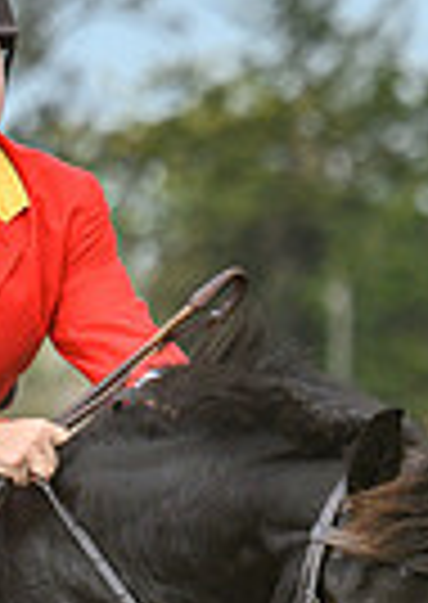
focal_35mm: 859
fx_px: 14691
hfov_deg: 1.7
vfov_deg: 2.4
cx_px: 1073
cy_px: 752
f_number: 3.5
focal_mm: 145
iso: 400
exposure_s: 1/1000
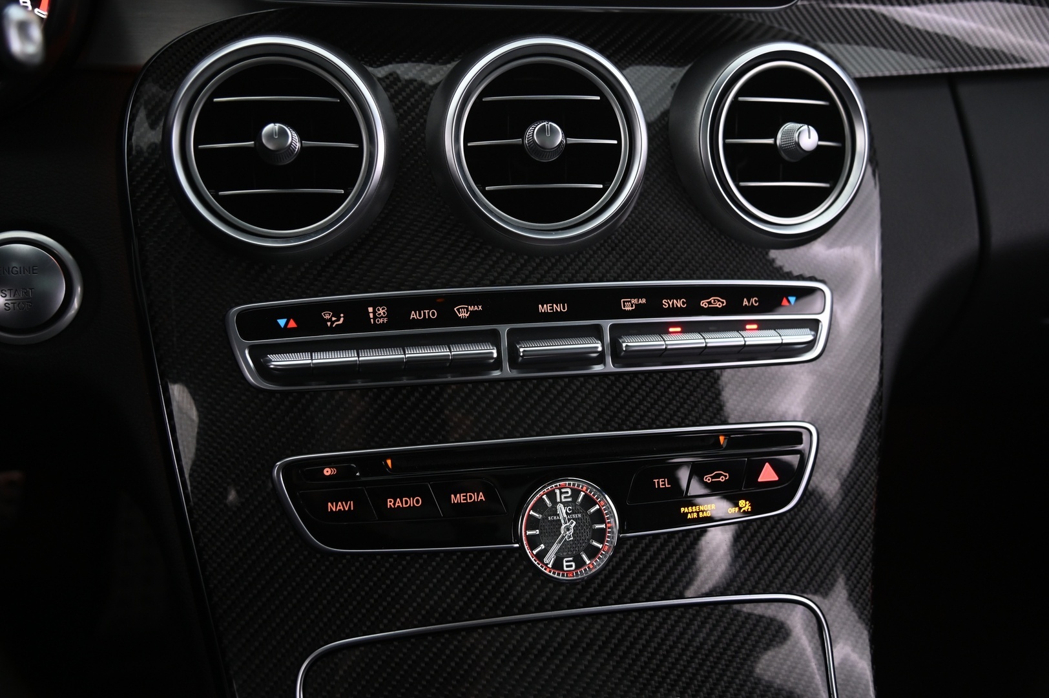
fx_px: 1106
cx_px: 524
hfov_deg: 50.7
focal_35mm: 38
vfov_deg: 35.0
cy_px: 349
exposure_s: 1/20
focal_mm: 38
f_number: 4
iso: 2000
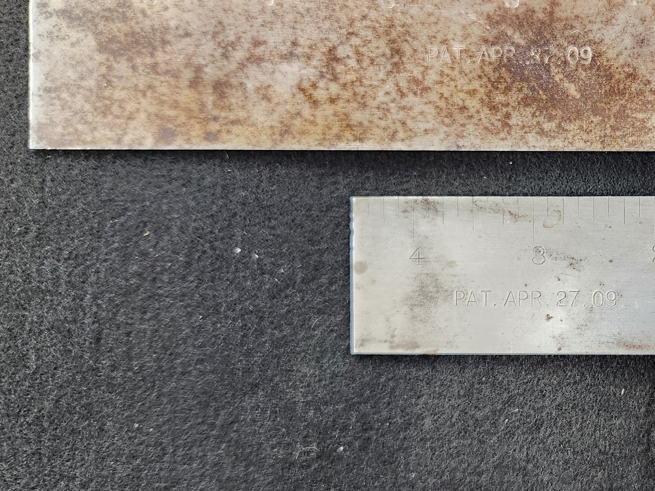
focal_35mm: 43
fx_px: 814
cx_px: 583
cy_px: 253
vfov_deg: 33.6
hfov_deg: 40.7
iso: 640
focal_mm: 5.4
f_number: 1.8
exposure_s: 1/120
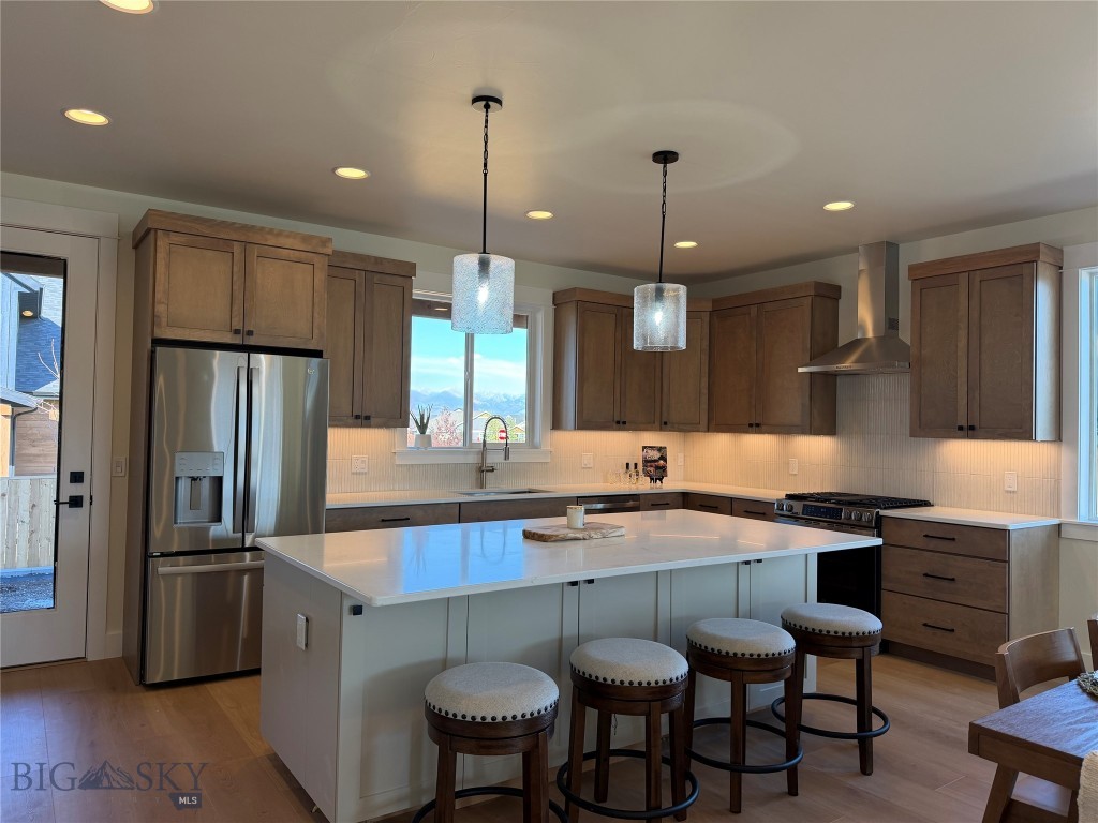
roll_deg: -1.1
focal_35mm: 24
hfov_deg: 71.6
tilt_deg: -0.8
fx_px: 761
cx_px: 549
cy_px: 412
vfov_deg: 56.8
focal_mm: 6.76
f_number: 1.78
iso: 100
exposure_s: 1/183
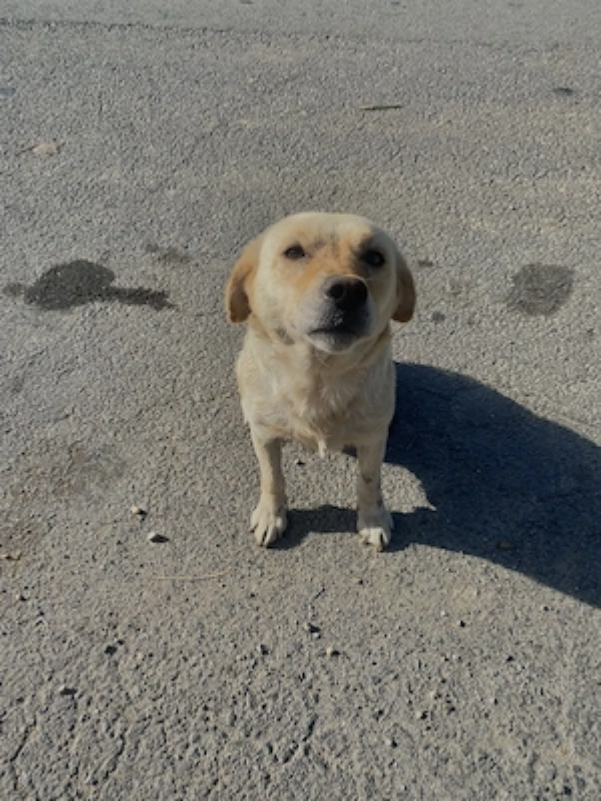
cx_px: 300
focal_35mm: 26
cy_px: 400
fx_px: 602
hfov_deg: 53.1
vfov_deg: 67.3
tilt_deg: -54.8
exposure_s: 1/2028
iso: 32
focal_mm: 4.25
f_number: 1.8
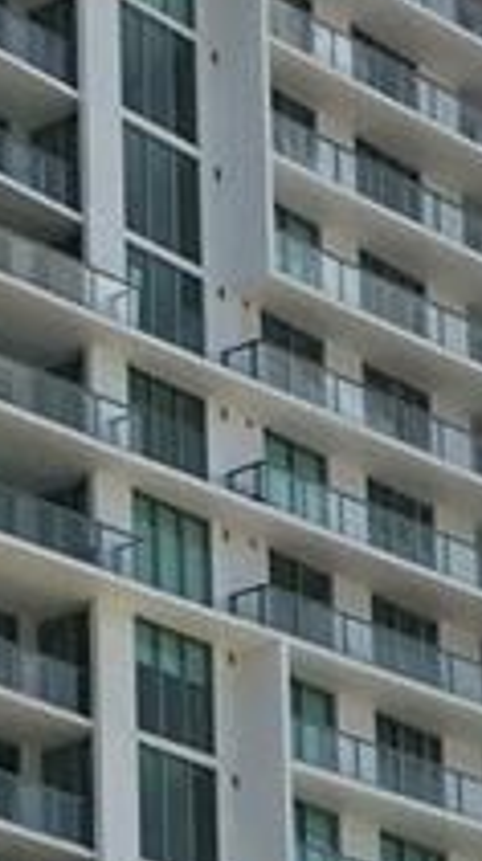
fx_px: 4108
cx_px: 445
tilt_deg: +13.5
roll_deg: +1.0
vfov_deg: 11.6
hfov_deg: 6.7
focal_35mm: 180
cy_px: 1216
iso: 25
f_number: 2.2
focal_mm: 4.15
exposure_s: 1/1923
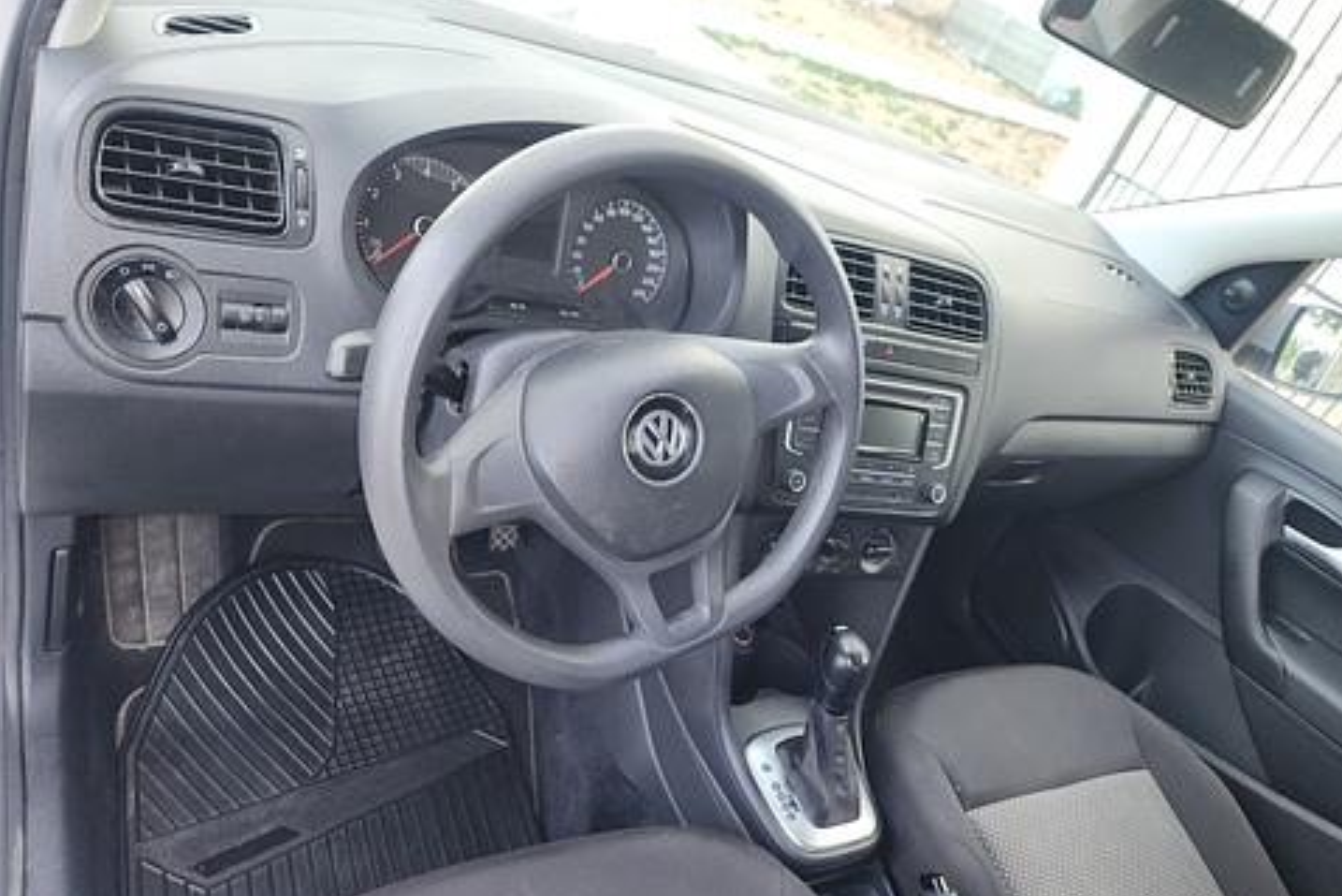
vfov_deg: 51.1
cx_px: 696
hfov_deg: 71.5
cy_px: 515
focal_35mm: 25
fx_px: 932
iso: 80
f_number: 1.8
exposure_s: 1/60
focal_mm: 6.4
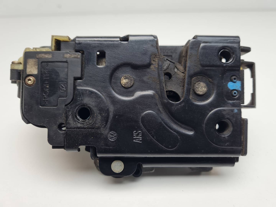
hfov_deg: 67.3
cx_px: 138
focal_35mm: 26
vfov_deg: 53.1
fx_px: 207
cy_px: 104
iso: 50
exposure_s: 1/129
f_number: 1.8
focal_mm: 5.4
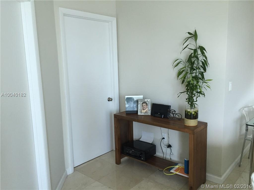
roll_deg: +0.7
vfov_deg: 48.2
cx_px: 127
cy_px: 95
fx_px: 213
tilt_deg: -9.6
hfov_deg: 61.7
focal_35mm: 29
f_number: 2.2
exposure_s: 1/30
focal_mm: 4.15
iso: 40
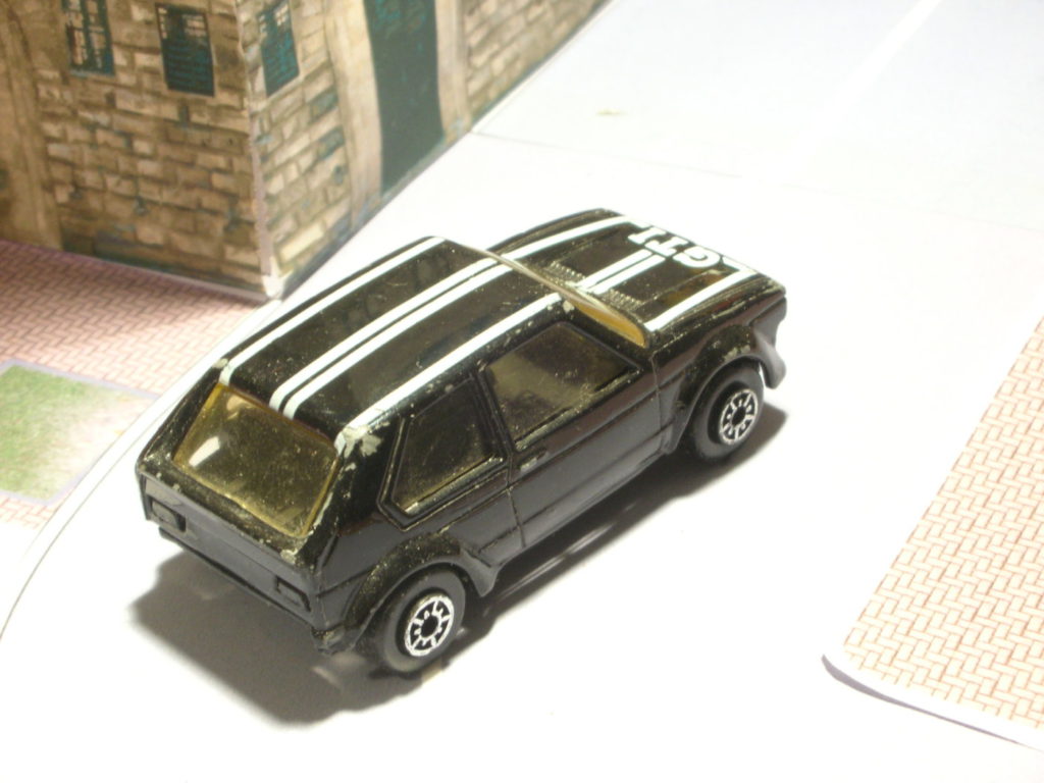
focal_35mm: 86
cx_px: 522
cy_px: 392
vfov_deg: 17.2
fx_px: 2594
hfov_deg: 22.8
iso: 100
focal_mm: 14.3
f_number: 4.8
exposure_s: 1/1.5
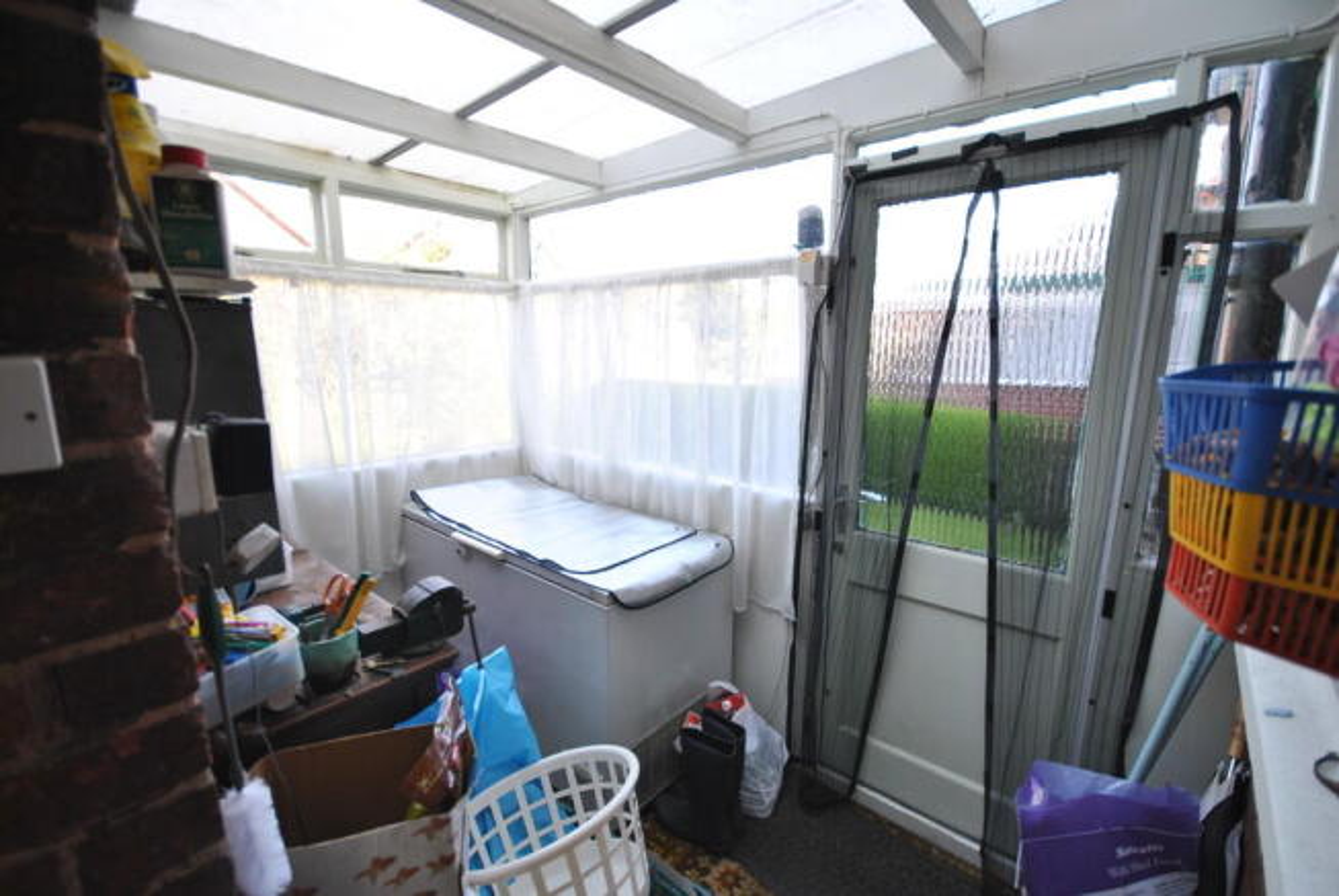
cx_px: 670
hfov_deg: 100.3
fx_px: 559
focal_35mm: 15
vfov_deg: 77.5
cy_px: 448
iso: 200
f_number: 4.5
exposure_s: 1/80
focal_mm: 10
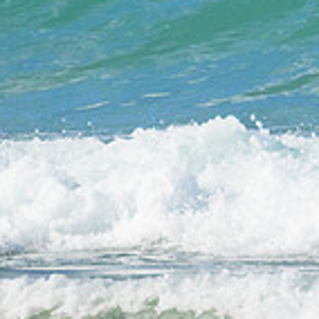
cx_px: 559
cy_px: -30
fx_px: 28974
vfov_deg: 0.6
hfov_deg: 0.6
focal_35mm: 2779
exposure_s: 1/1250
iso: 2500
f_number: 11
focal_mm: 800
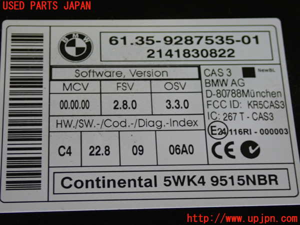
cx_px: 150
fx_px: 615
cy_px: 112
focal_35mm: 71
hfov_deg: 27.4
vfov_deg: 20.7
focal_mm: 12.73
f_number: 3.9
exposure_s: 1/60
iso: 250
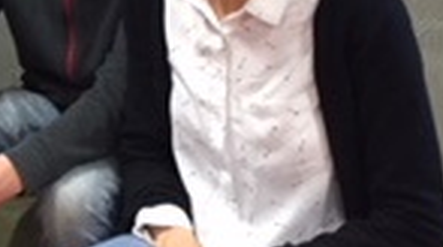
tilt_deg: -14.3
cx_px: -211
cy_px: -105
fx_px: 1618
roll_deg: +0.4
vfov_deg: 8.6
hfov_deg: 14.6
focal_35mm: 138
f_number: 2.2
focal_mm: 4.15
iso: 250
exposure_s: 1/33
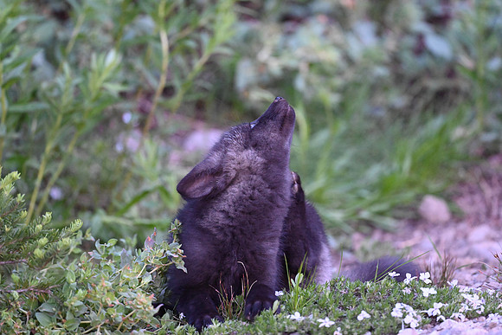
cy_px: 168
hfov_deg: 3.4
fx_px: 8368
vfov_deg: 2.3
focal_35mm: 600
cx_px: 251
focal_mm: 600
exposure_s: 1/800
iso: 6400
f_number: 6.3
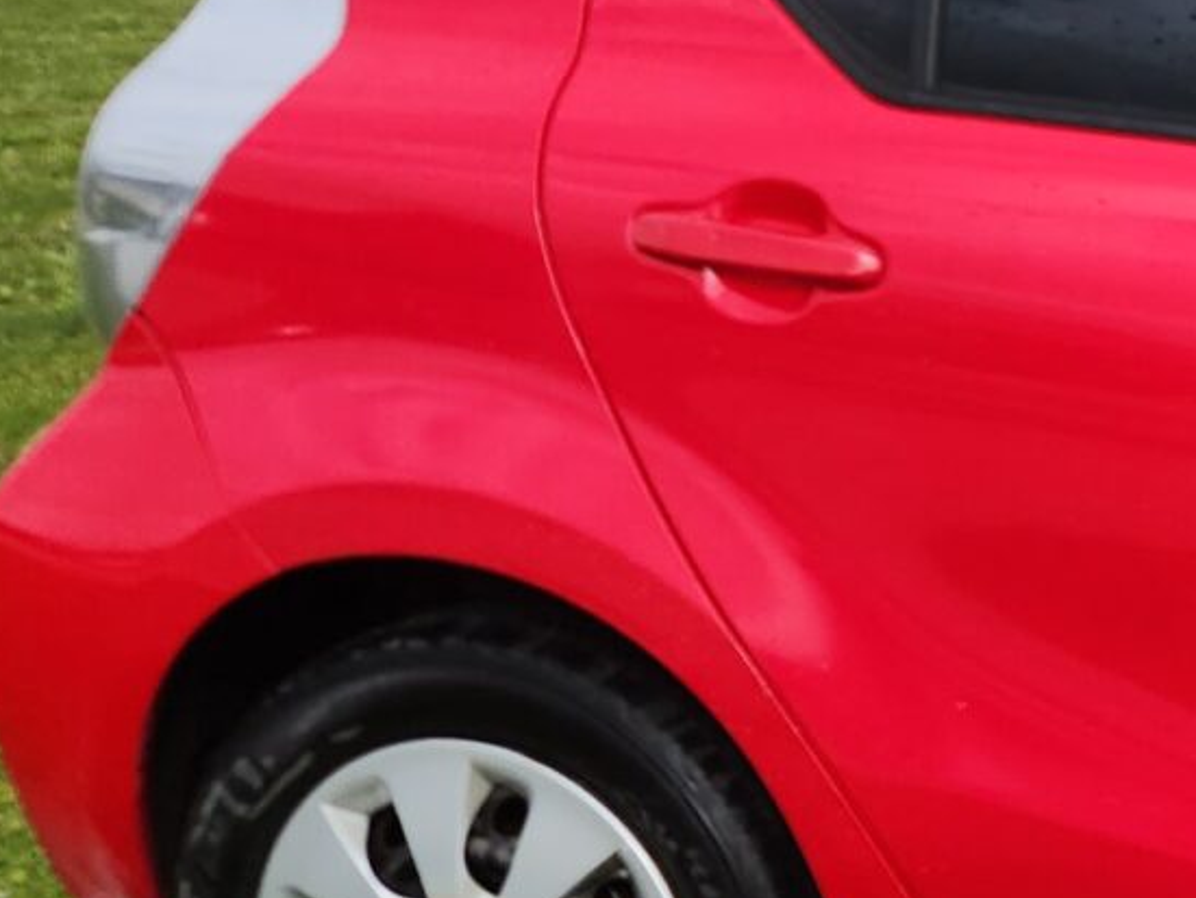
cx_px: 2490
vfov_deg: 13.8
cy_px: 441
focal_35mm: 107
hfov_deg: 14.7
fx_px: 3699
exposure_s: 1/1145
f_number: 1.8
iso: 20
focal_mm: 5.4
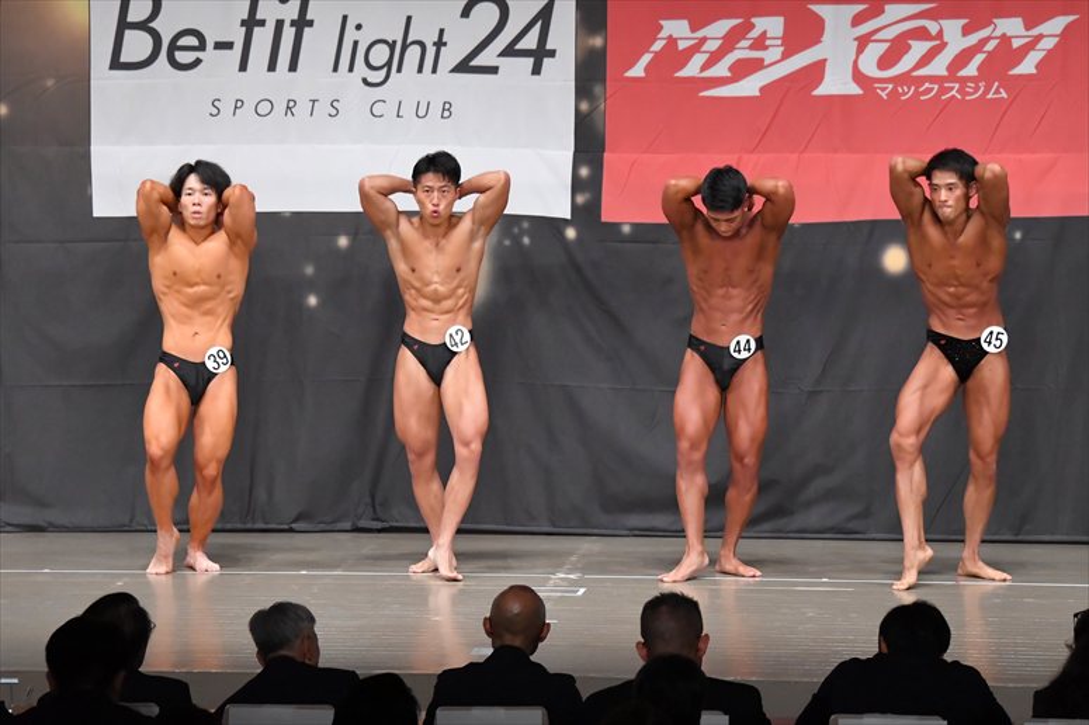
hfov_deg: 13.1
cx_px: 544
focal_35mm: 157
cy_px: 362
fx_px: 4747
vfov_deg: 8.7
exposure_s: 1/400
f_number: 5.6
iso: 6400
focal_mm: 105
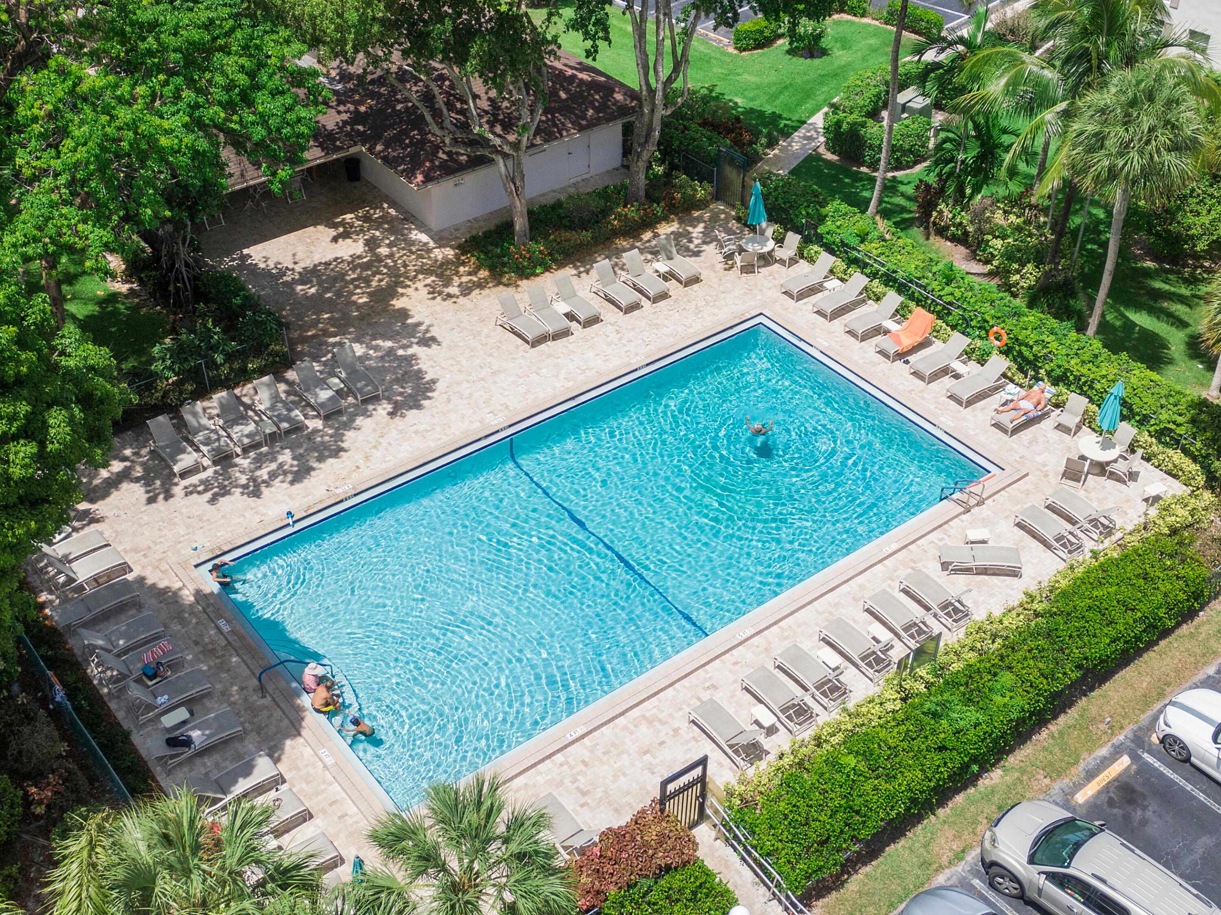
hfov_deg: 44.8
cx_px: 610
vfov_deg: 34.3
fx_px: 1481
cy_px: 458
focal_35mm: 42
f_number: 3.5
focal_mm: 7.23
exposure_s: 1/1250
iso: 100
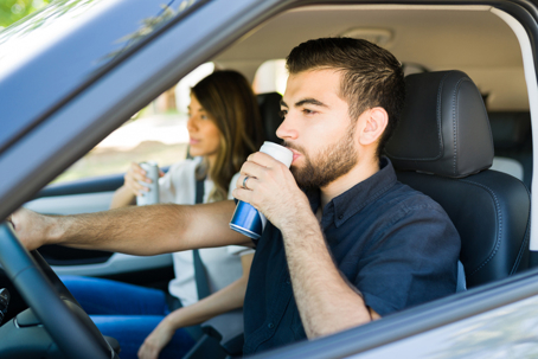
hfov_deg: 54.4
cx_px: 269
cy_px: 180
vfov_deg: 37.9
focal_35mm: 35
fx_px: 523
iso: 160
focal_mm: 35
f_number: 1.8
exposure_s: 1/160
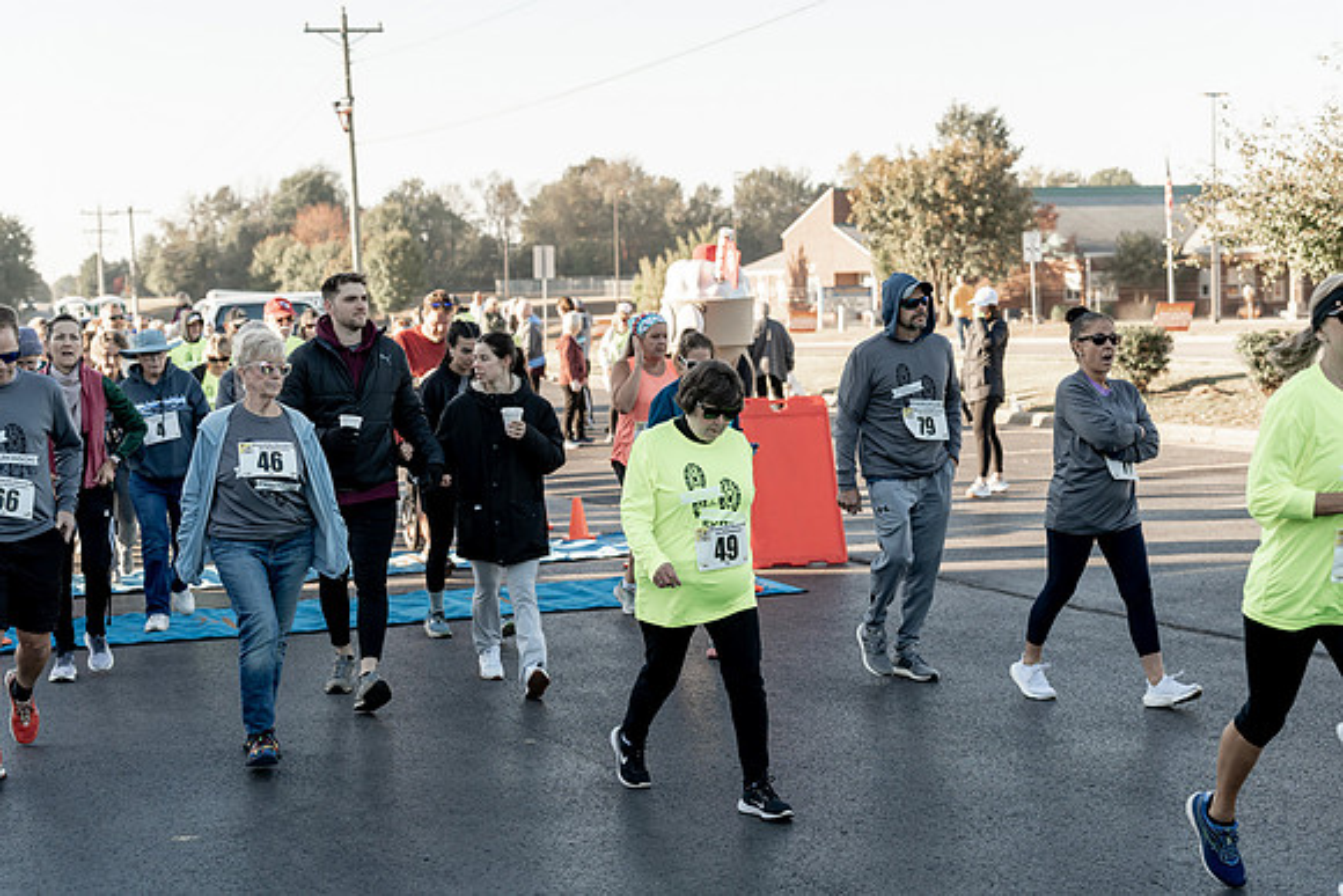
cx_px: 672
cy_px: 448
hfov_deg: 35.6
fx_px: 2090
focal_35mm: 56
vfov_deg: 24.2
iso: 160
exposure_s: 1/500
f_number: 3.5
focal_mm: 56
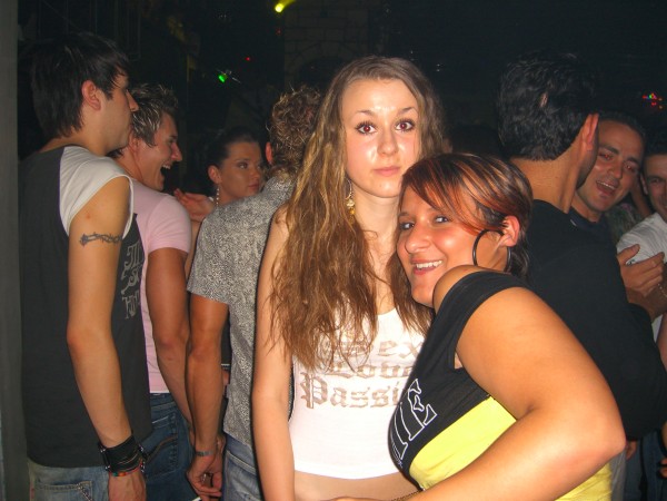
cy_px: 250
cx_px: 334
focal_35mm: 38
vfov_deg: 37.7
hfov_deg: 49.0
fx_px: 732
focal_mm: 7.9
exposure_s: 1/60
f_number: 2.8
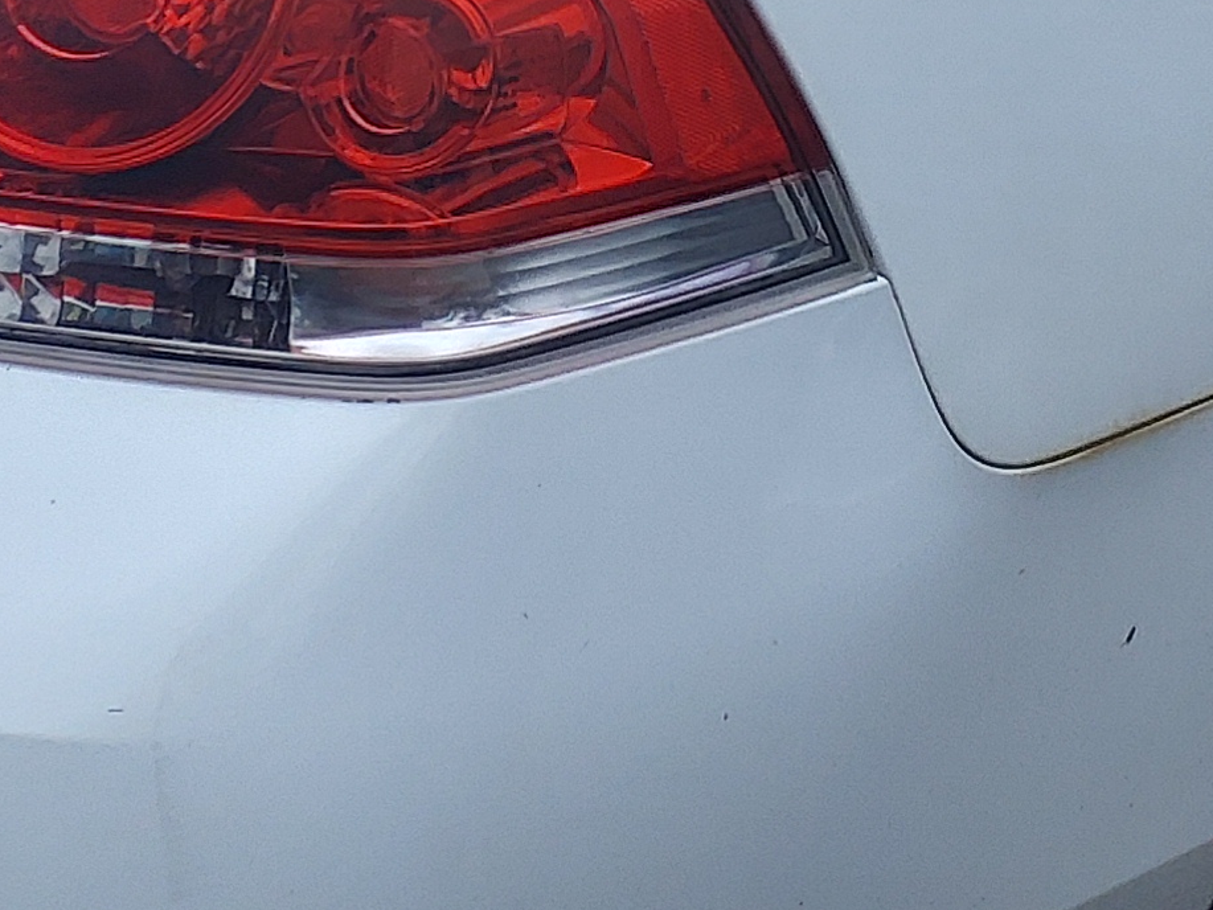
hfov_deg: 16.8
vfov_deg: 12.4
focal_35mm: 117
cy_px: -200
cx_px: 587
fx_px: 4100
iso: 40
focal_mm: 3.58
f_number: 1.9
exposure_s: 1/1066
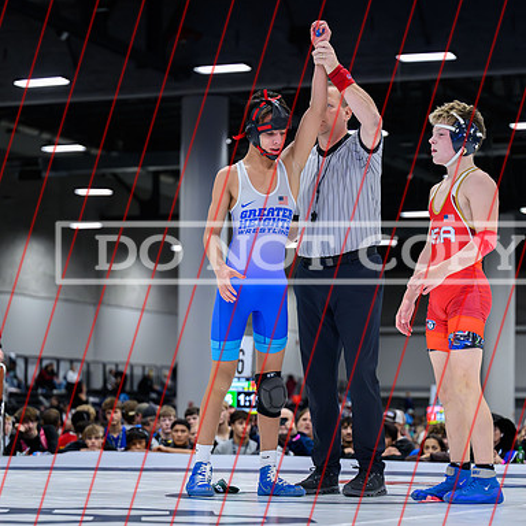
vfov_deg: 16.6
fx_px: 1805
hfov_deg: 16.6
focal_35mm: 105
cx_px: 303
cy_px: 278
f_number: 2.8
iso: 7200
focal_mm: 70
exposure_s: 1/500
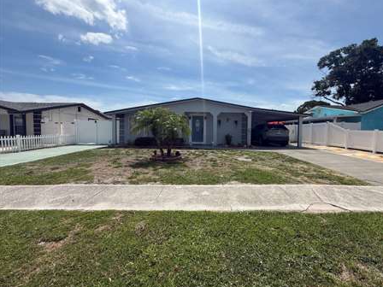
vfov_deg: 81.7
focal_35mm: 15
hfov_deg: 98.0
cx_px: 203
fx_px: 166
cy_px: 138
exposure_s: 1/2976
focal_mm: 2.22
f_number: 2.2
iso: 50
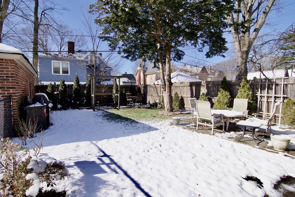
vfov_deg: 72.1
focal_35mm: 16
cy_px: 98
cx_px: 148
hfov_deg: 95.0
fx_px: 135
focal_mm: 11
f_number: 7.1
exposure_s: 1/1000
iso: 320
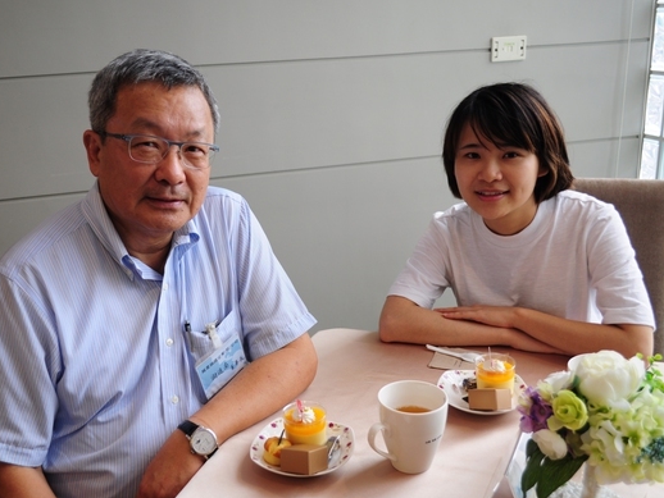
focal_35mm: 40
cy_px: 252
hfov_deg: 46.7
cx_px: 286
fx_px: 768
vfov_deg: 36.0
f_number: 4
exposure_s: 1/40
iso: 200
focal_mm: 24
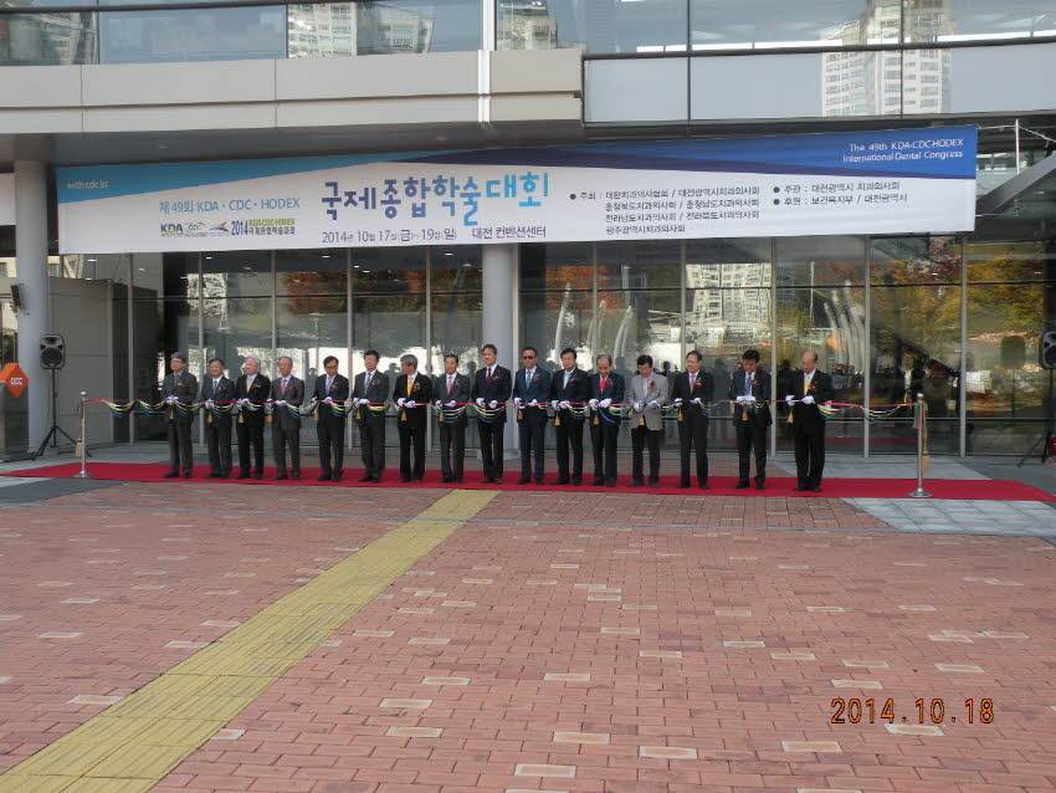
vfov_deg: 43.0
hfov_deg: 55.3
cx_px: 528
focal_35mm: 33
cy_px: 396
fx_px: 1007
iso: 64
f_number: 4.5
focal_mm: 5.8
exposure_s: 1/98.7
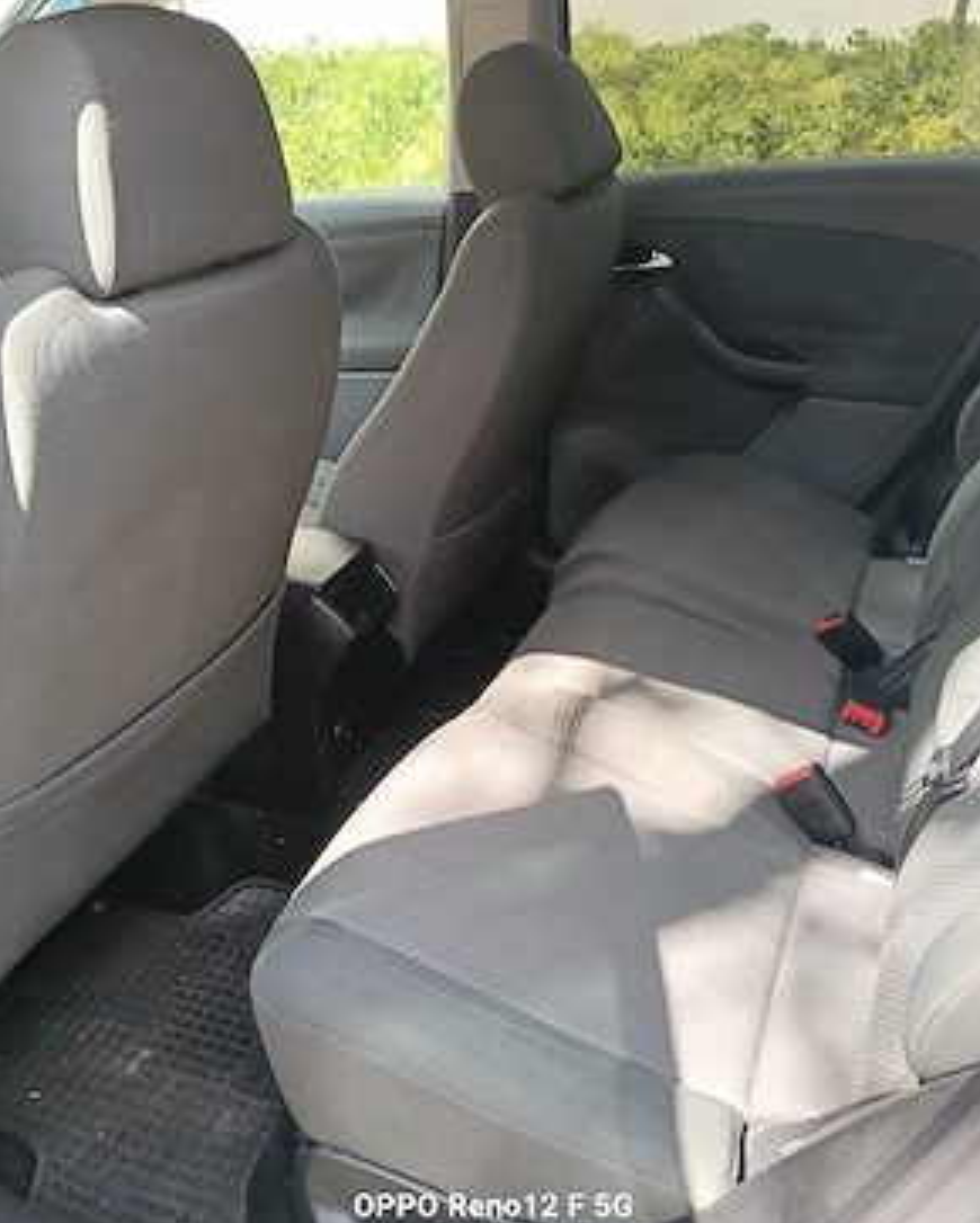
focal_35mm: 29
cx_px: 493
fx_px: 1051
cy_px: 588
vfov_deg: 60.4
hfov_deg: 50.0
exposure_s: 1/50.3
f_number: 1.8
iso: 64
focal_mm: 3.98
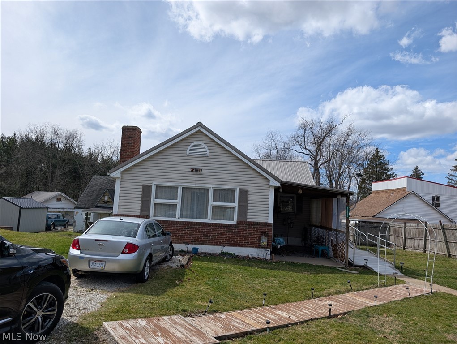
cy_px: 172
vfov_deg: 56.9
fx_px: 317
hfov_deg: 71.5
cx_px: 228
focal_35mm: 24
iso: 22
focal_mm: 6.9
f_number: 1.68
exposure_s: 1/1603
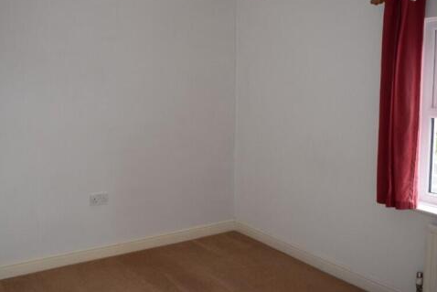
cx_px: 181
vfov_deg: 35.8
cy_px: 113
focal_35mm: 37
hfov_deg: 51.6
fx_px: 449
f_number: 5
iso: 800
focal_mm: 18
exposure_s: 1/100
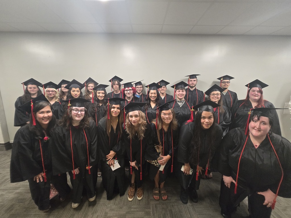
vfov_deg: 89.9
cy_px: 109
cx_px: 146
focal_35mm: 13
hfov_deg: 106.2
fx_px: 109
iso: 400
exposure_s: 1/60
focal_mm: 1.7
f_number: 2.2
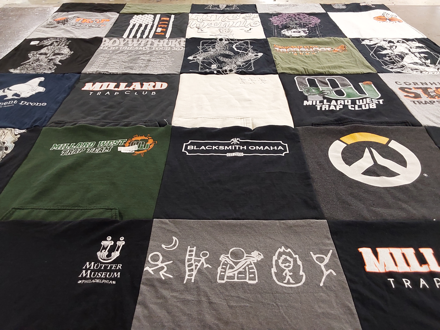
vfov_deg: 49.7
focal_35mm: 28
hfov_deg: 63.4
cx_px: 220
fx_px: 356
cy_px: 165
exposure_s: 1/60
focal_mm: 2.91
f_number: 1.9
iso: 200
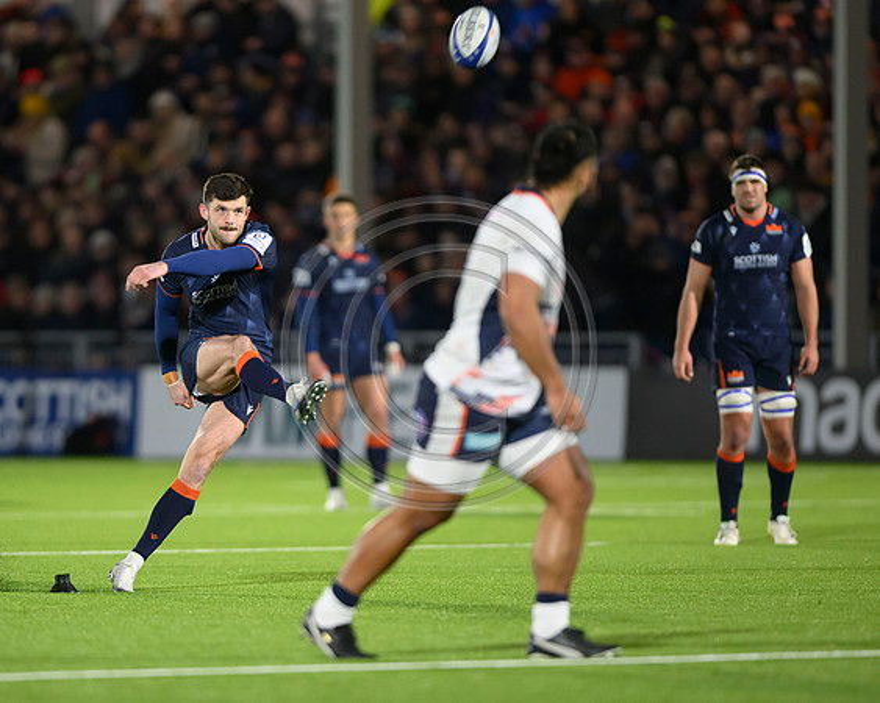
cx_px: 272
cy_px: 405
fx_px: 13649
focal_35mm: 524
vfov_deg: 3.0
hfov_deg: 3.7
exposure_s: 1/1000
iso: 4000
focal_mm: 400
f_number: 3.2
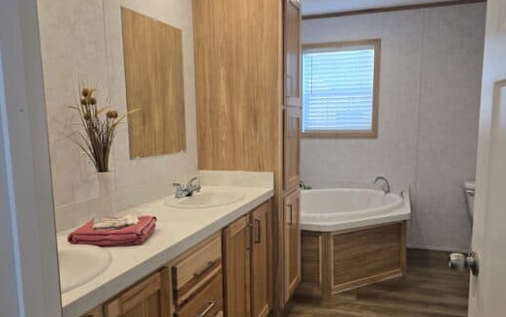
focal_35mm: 28
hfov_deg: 66.4
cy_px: 174
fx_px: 386
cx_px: 269
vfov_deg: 44.5
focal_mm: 6.3
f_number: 1.7
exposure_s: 1/120
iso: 80
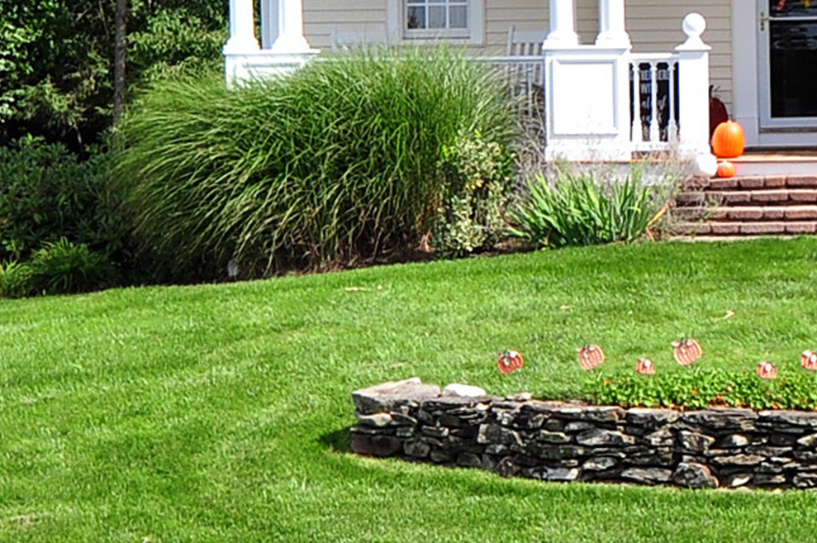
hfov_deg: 21.2
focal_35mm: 88
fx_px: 1995
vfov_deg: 14.6
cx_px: 1034
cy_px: -217
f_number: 8
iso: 250
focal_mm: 20
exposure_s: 1/320
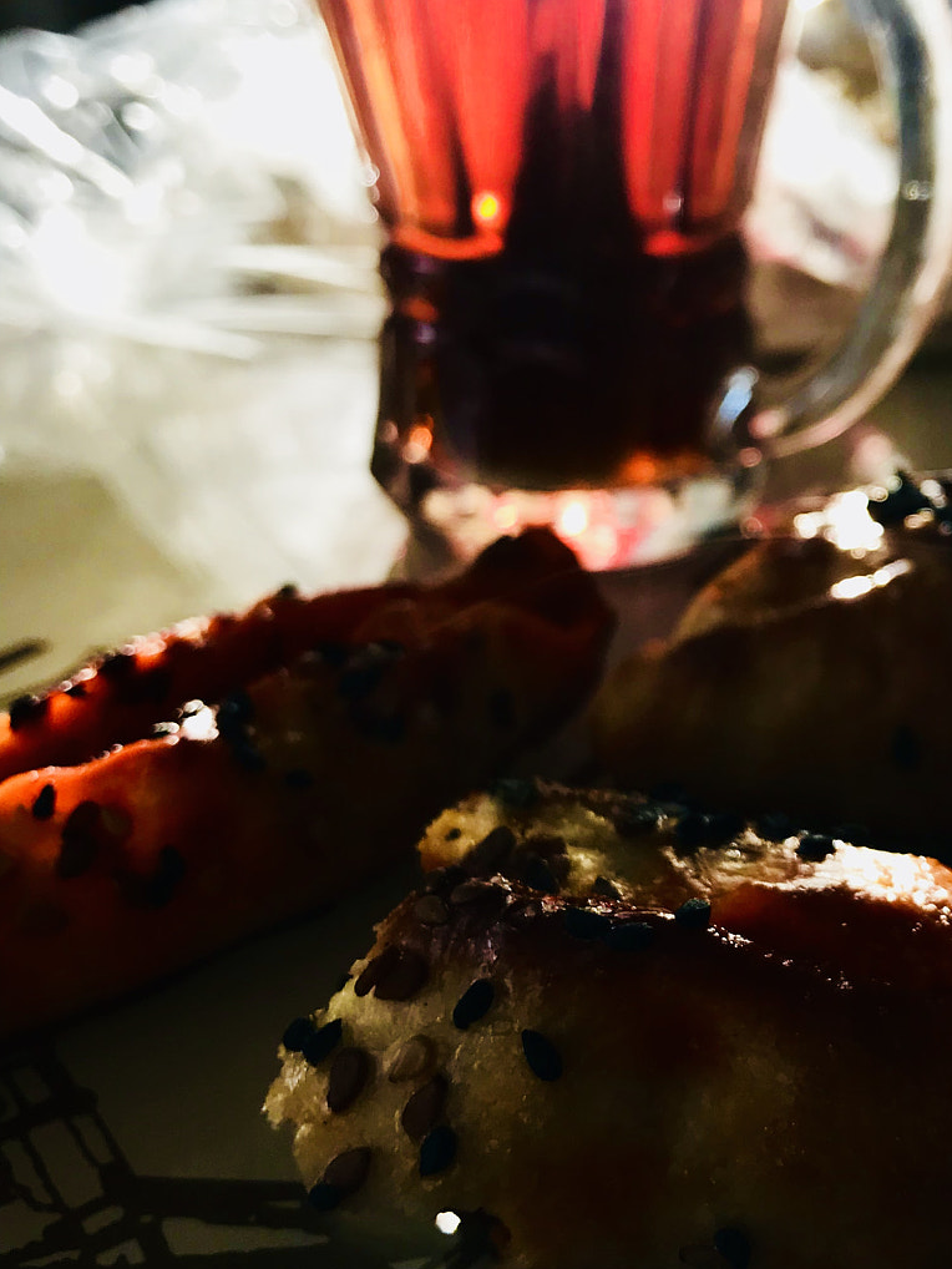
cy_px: 567
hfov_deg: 32.1
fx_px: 1613
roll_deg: +0.5
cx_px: 746
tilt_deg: -22.8
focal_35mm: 44
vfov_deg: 42.9
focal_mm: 3.99
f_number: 1.8
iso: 25
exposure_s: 1/50
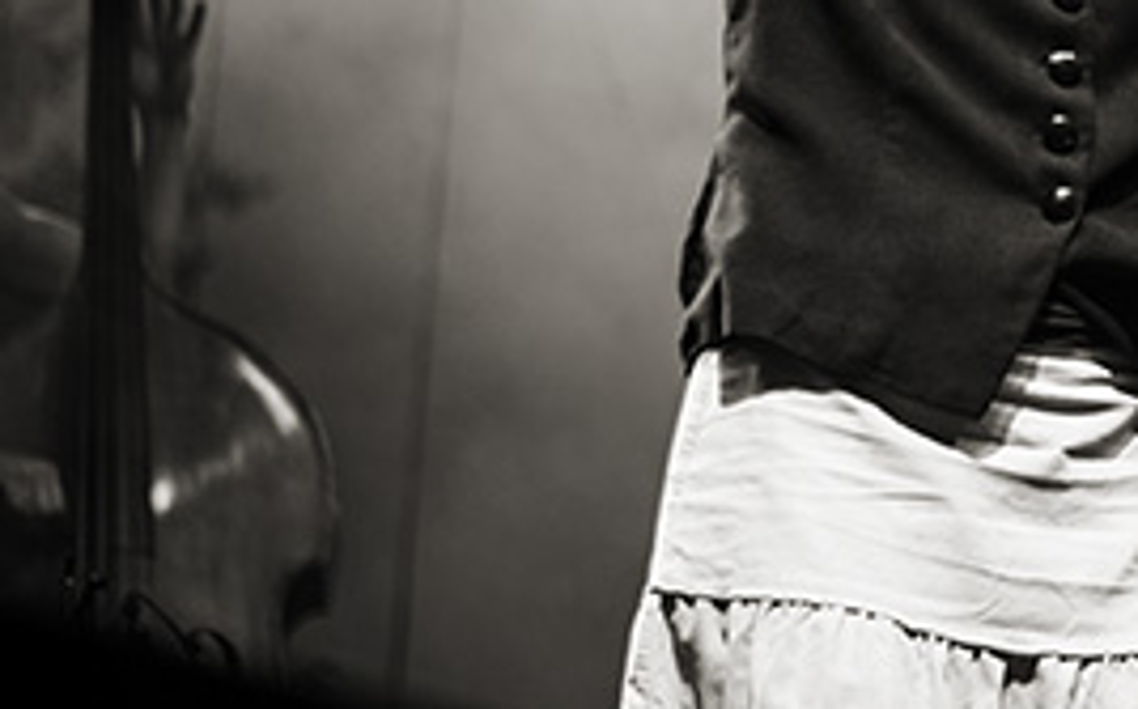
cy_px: 23
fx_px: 4245
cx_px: 1384
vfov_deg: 9.5
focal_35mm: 137
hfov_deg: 14.7
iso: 250
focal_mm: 50
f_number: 1.8
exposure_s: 1/640
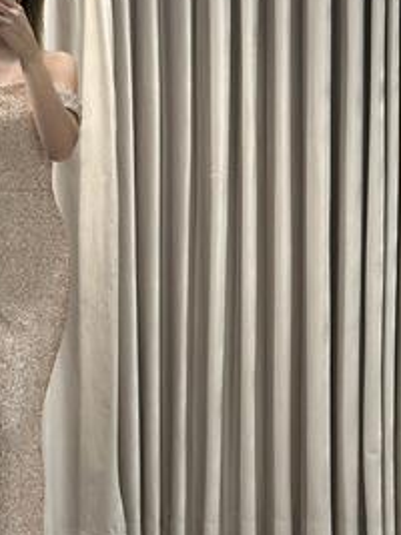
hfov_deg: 15.2
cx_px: 30
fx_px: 1484
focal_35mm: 96
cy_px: 215
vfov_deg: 20.4
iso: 80
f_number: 1.78
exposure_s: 1/345
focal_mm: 6.86
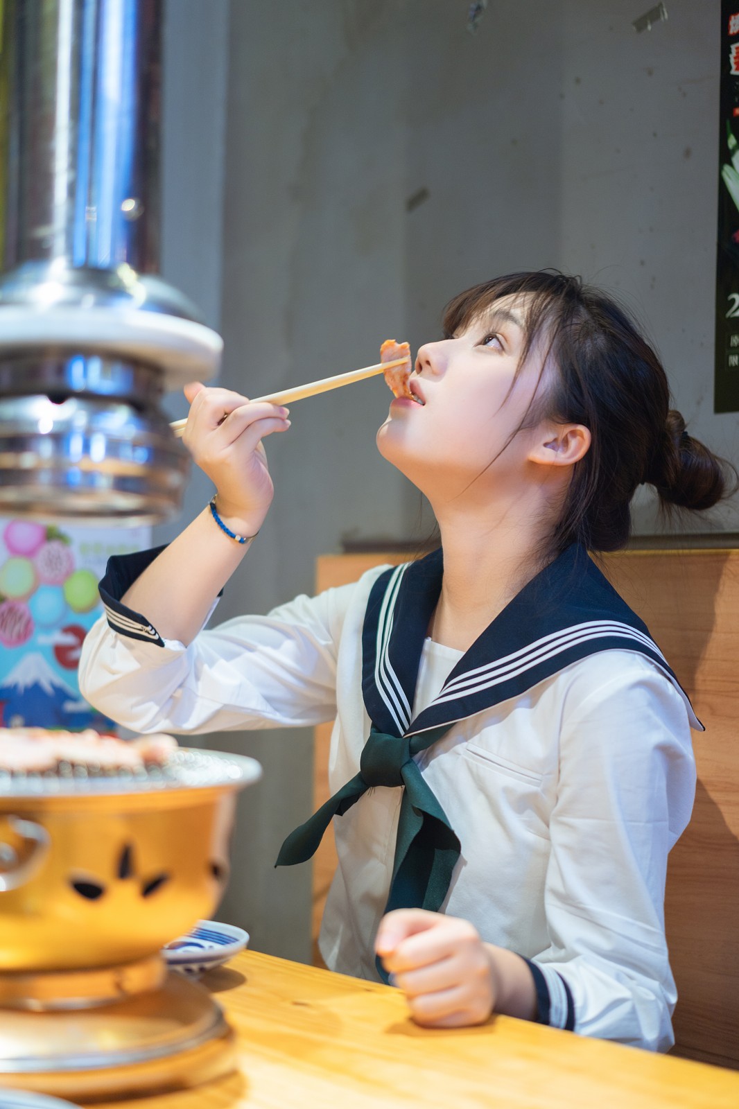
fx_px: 1694
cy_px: 554
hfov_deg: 24.6
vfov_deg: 36.3
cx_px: 370
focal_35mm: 55
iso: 500
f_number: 1.8
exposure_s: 1/25
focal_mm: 55
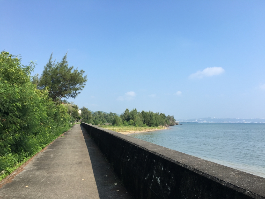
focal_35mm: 29
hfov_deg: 61.7
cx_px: 132
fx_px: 222
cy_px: 100
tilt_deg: +6.7
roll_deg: -1.7
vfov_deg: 48.2
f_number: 2.2
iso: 25
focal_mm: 4.15
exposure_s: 1/1282
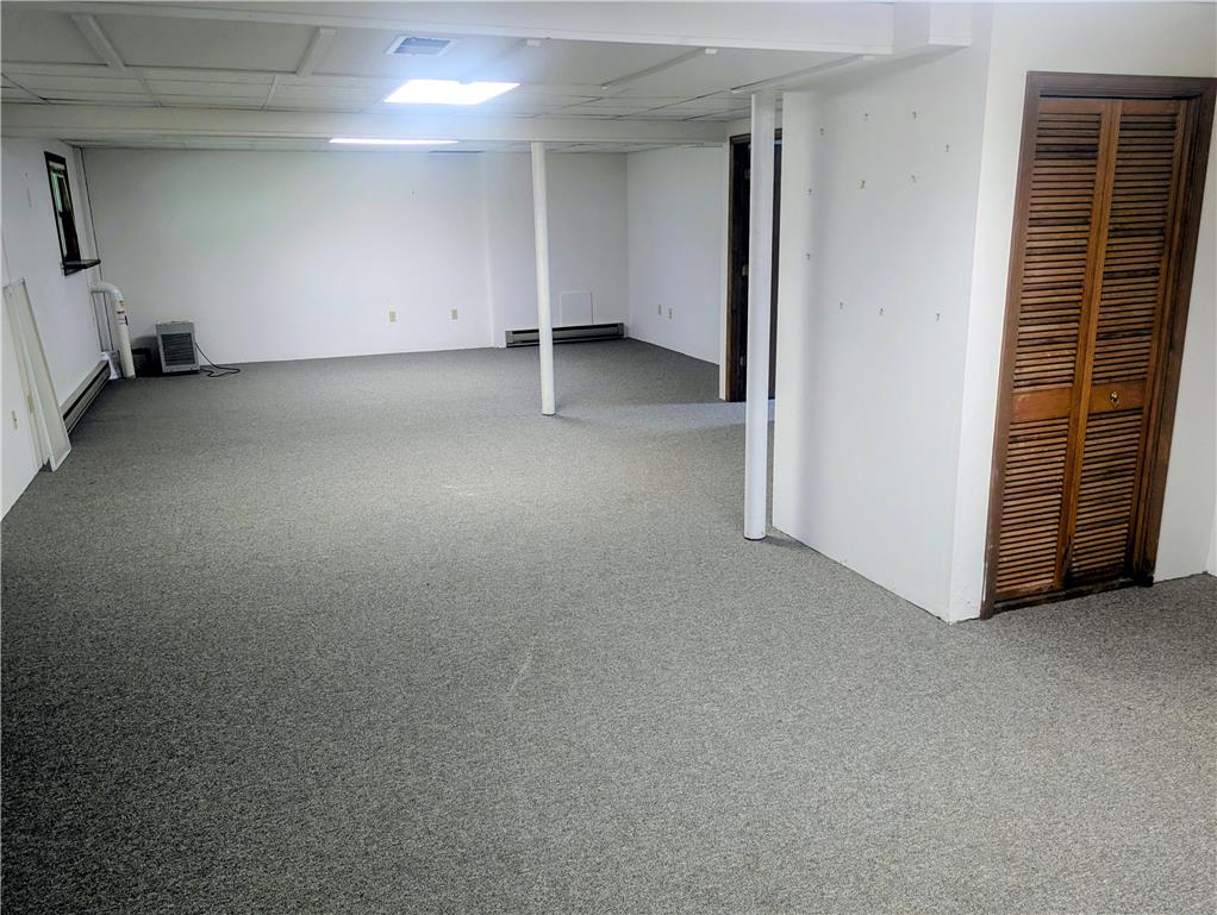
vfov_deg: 56.9
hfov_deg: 71.5
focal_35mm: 24
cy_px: 458
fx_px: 845
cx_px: 608
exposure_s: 1/24
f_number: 1.85
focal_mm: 6.81
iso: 109
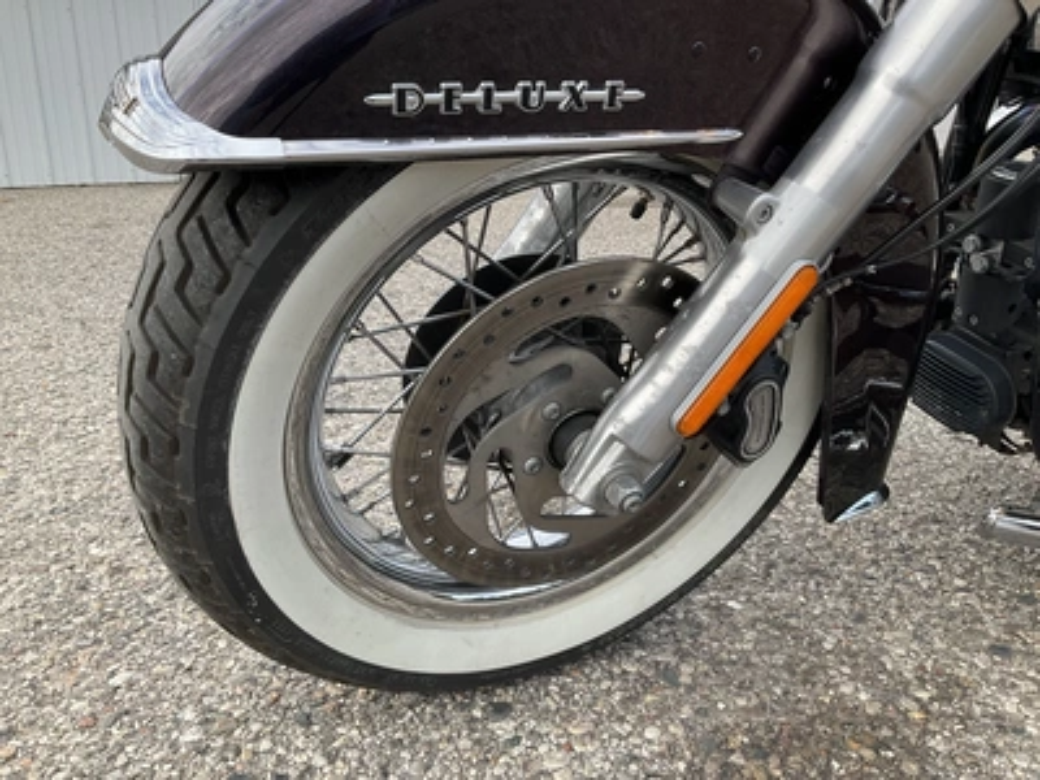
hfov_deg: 61.7
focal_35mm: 29
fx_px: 871
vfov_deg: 48.2
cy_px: 390
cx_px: 520
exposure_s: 1/406
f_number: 1.8
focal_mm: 3
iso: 25
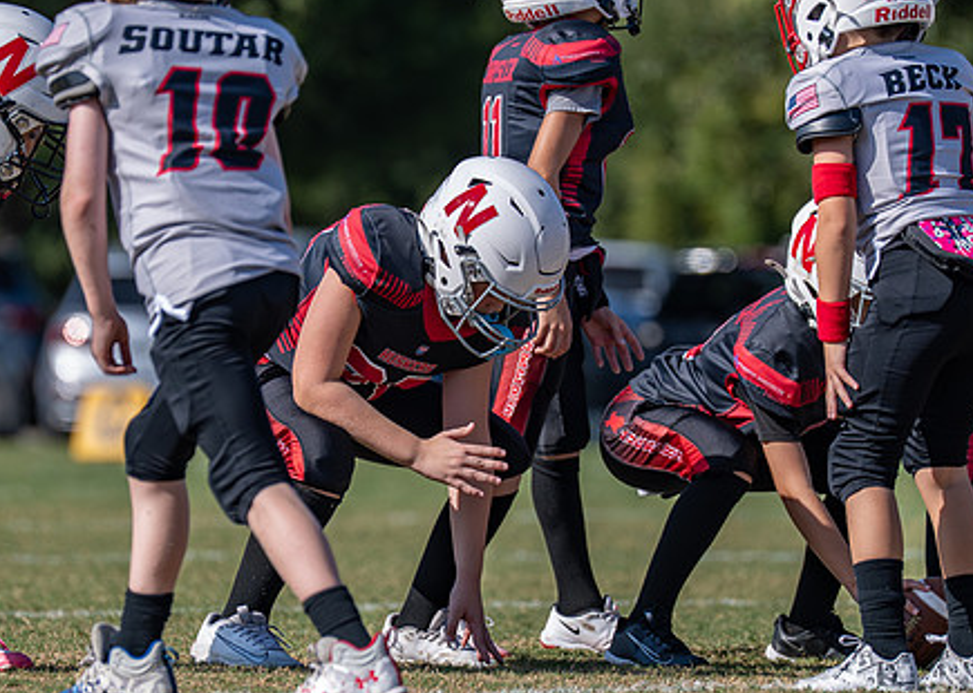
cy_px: 336
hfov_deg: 4.0
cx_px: 451
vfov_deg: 2.9
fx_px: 13779
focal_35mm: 499
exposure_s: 1/2000
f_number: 2.8
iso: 100
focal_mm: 200
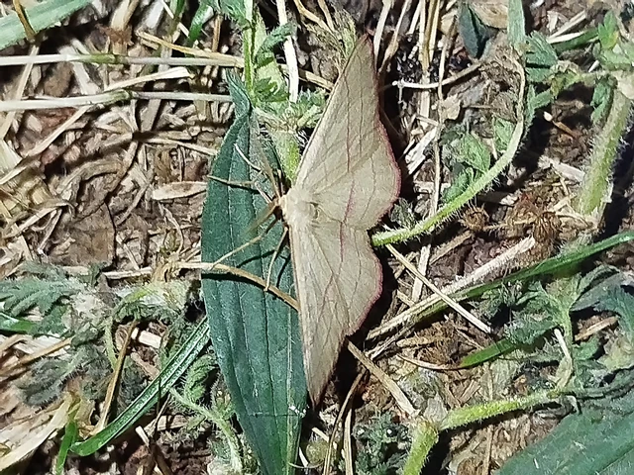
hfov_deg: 21.1
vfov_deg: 15.9
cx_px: 317
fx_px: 1703
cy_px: 238
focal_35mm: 93
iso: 250
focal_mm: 5.31
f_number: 1.7
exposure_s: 1/33
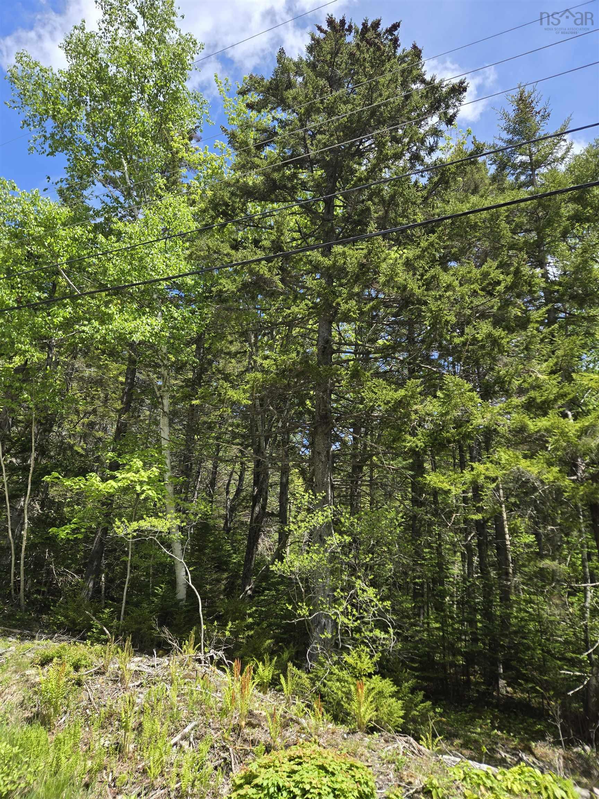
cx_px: 300
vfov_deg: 73.9
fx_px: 531
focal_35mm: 23
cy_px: 400
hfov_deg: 58.9
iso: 25
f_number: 1.8
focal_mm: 5.4
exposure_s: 1/773
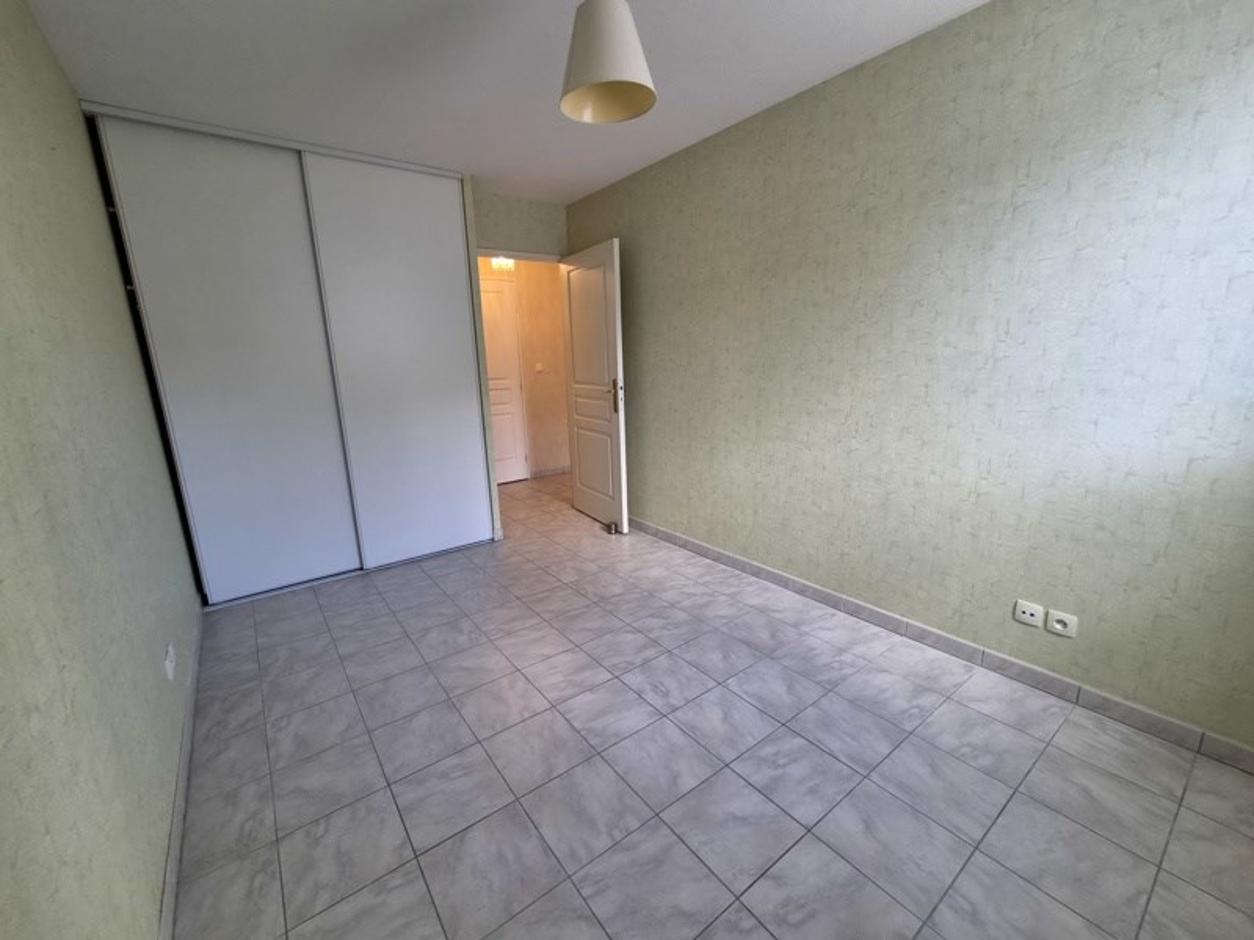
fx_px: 471
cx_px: 627
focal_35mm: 13
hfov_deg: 106.2
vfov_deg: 89.9
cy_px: 470
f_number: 2.2
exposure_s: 1/100
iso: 320
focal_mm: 2.2
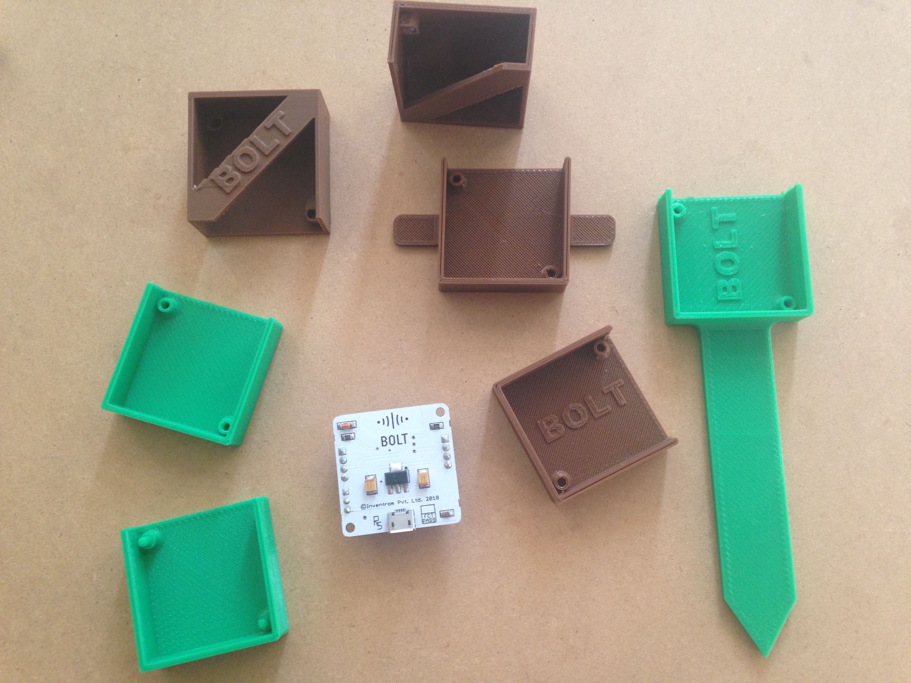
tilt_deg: -81.8
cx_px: 456
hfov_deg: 55.4
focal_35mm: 33
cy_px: 342
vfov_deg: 42.9
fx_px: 868
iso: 100
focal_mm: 4.12
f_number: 2.4
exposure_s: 1/20
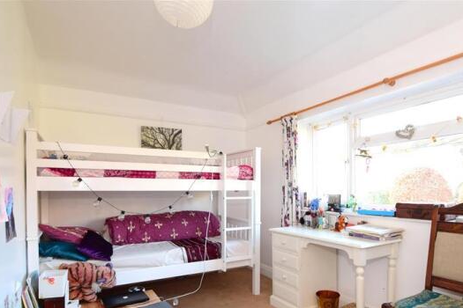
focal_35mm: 21
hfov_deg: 82.2
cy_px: 191
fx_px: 265
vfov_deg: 59.6
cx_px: 244
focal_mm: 11
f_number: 6.3
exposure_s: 1/20
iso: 400
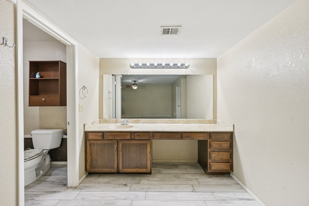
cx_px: 154
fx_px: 124
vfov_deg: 79.2
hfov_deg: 102.3
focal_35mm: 14
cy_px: 103
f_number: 8
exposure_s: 1/40
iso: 500
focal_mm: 14.5
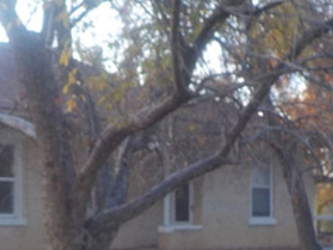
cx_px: 119
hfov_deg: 24.0
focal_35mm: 81
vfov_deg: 18.1
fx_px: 780
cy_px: 185
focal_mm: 4.1
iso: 125
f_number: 3.3
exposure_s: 1/60
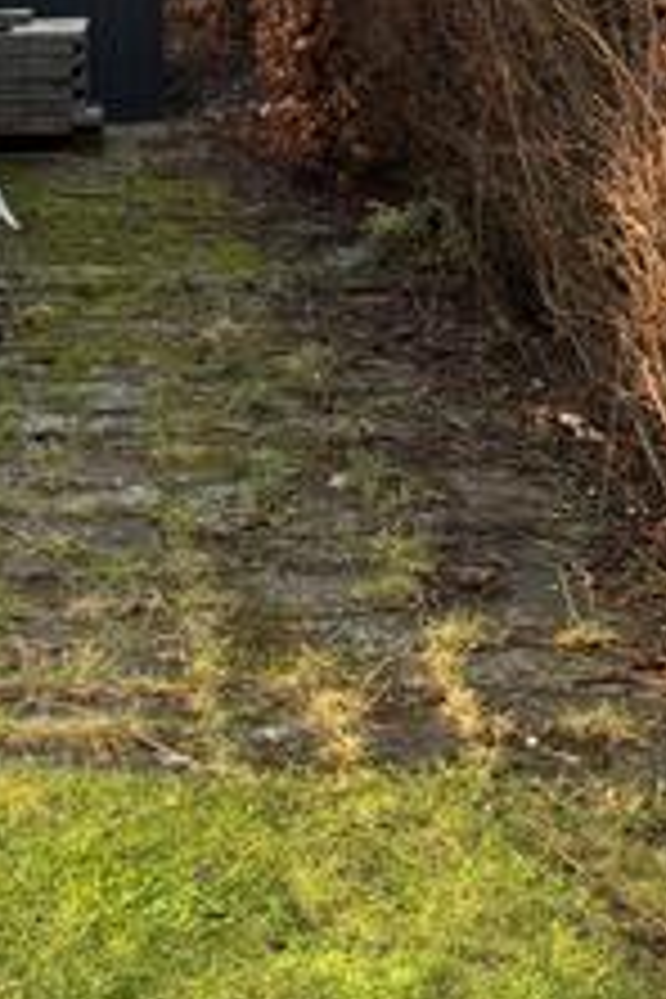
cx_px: 54
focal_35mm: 73
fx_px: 2026
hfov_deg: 18.3
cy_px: 648
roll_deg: +0.3
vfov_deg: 27.6
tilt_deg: -20.5
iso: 50
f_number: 1.6
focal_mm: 5.96
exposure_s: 1/121
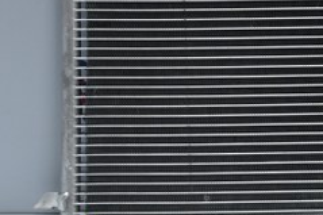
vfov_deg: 14.3
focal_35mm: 94
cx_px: 351
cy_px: 19
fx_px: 845
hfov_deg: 20.7
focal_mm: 25
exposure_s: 1/40
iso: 400
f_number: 4.2
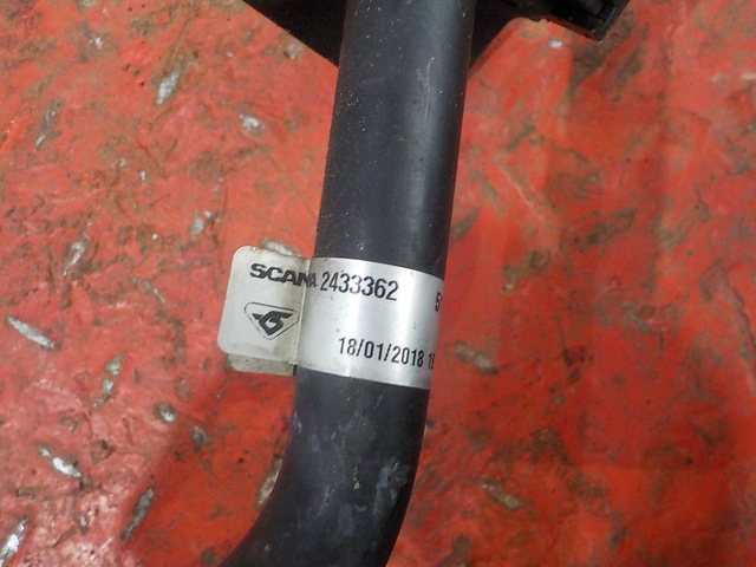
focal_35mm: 30
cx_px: 378
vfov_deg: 46.8
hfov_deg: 60.0
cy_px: 284
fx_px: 655
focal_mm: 4.1
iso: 400
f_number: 3.3
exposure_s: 1/25
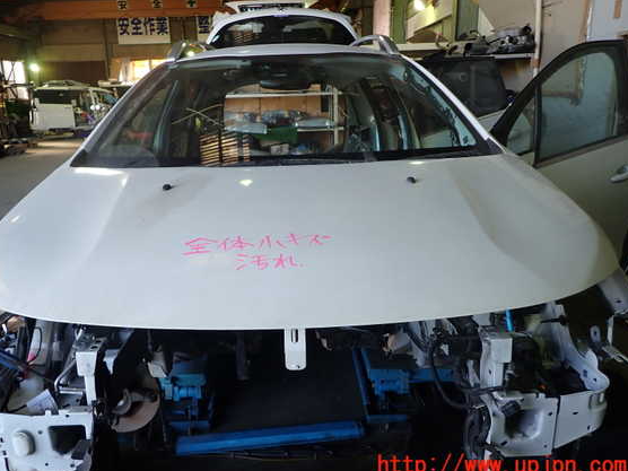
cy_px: 226
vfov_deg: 51.3
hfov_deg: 65.3
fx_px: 490
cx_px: 294
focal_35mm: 27
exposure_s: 1/60
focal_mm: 4.5
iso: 100
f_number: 2
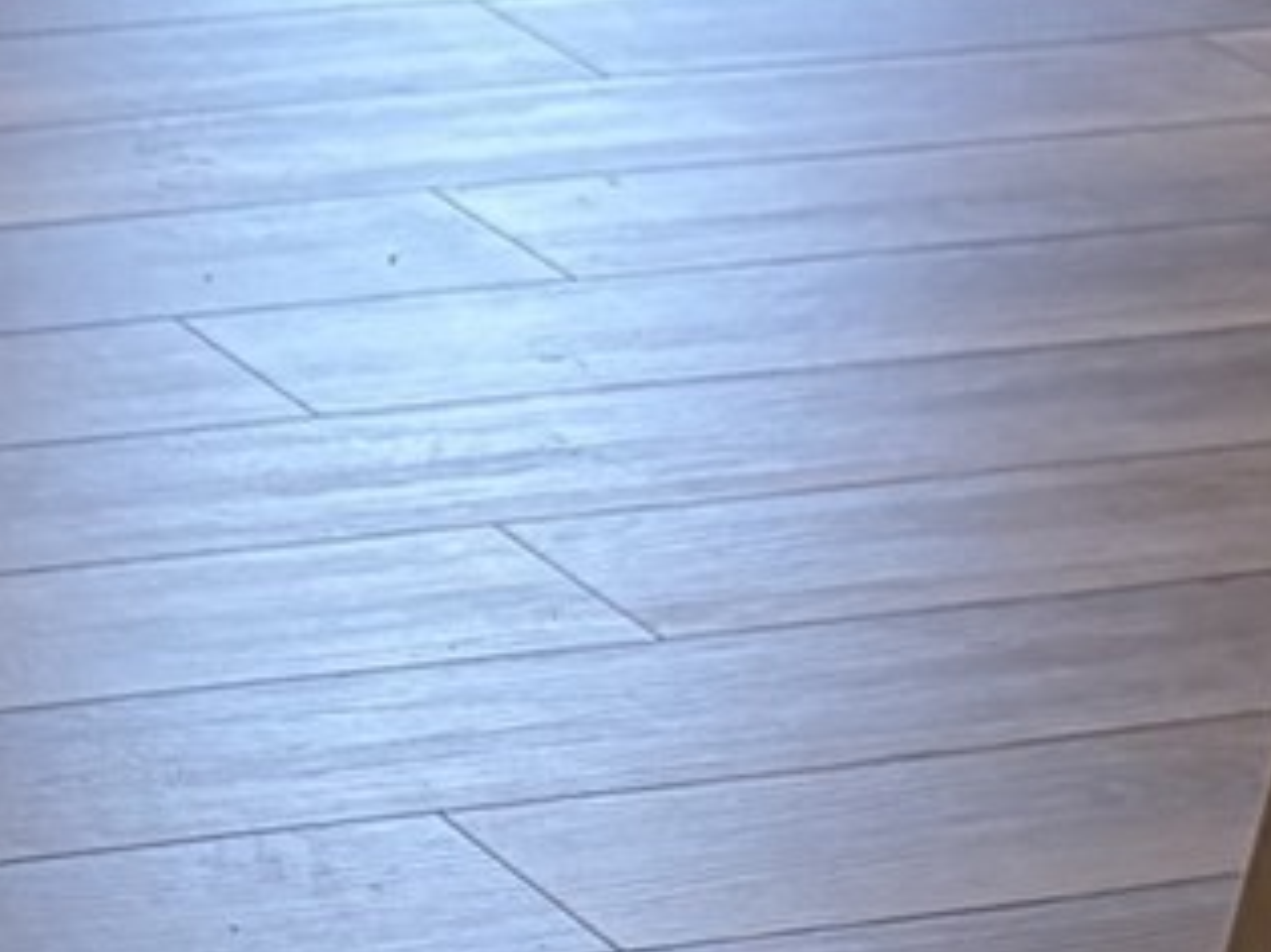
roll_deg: -2.4
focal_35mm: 169
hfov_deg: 10.7
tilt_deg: -29.1
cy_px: 1170
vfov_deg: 8.7
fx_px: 6203
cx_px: -1295
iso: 160
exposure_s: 1/60
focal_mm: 5.96
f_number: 1.6
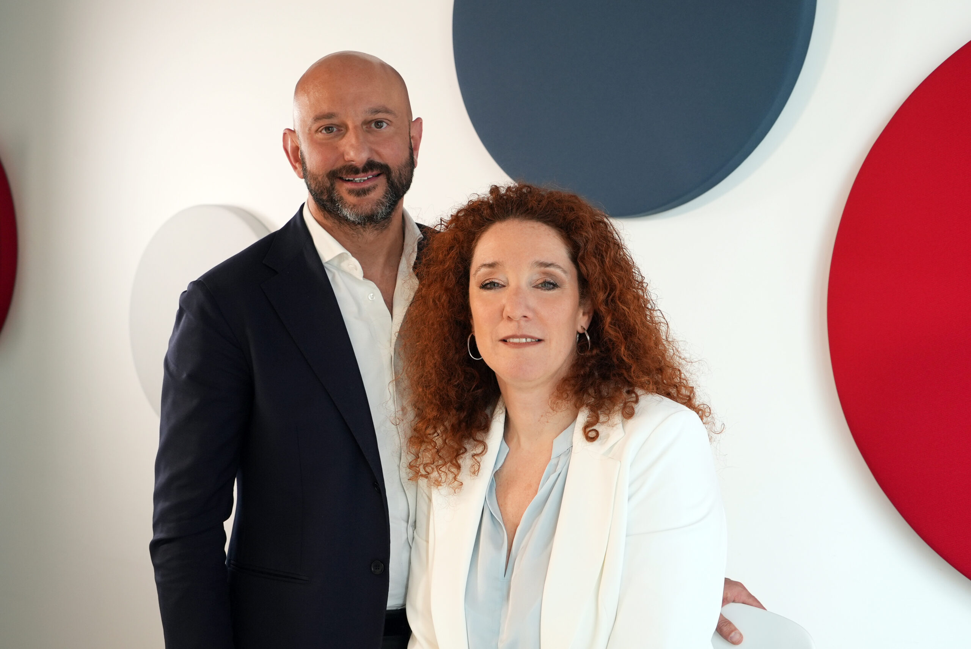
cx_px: 486
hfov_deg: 41.1
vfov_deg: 28.1
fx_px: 1295
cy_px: 324
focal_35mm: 48
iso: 800
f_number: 5.6
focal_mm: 48
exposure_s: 1/100
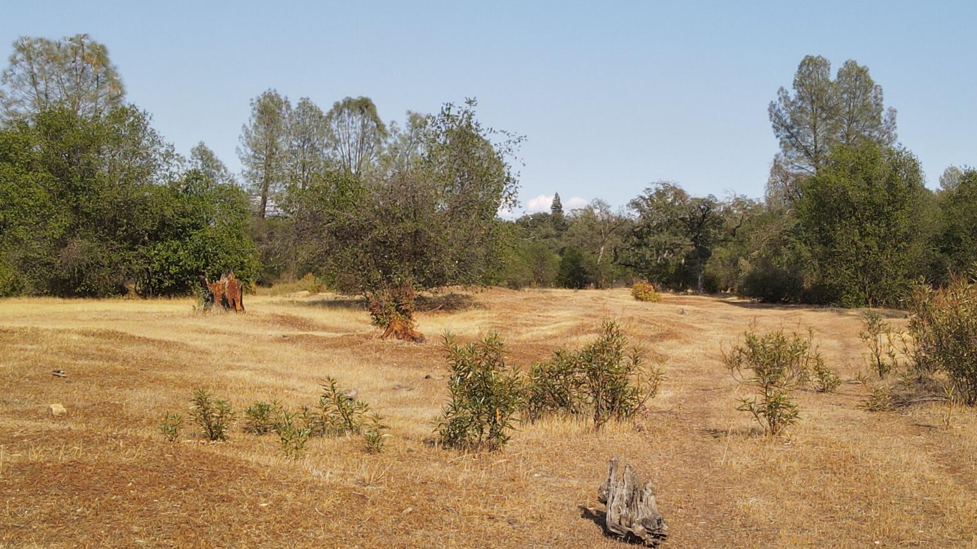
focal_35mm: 50
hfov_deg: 41.1
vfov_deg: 23.9
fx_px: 1295
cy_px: 299
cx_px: 598
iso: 100
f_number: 2.8
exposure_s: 1/640
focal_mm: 4.5
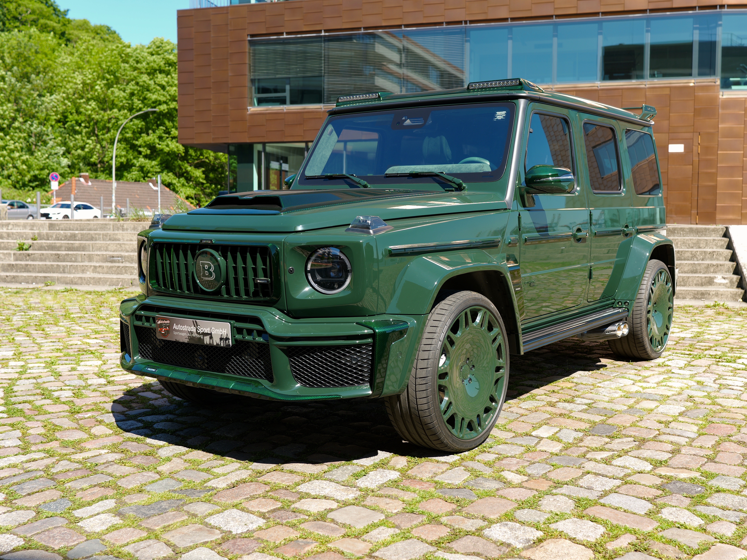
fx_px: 820
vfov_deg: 37.7
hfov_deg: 48.9
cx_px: 414
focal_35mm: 38
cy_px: 280
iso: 100
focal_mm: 35
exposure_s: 1/250
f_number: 4
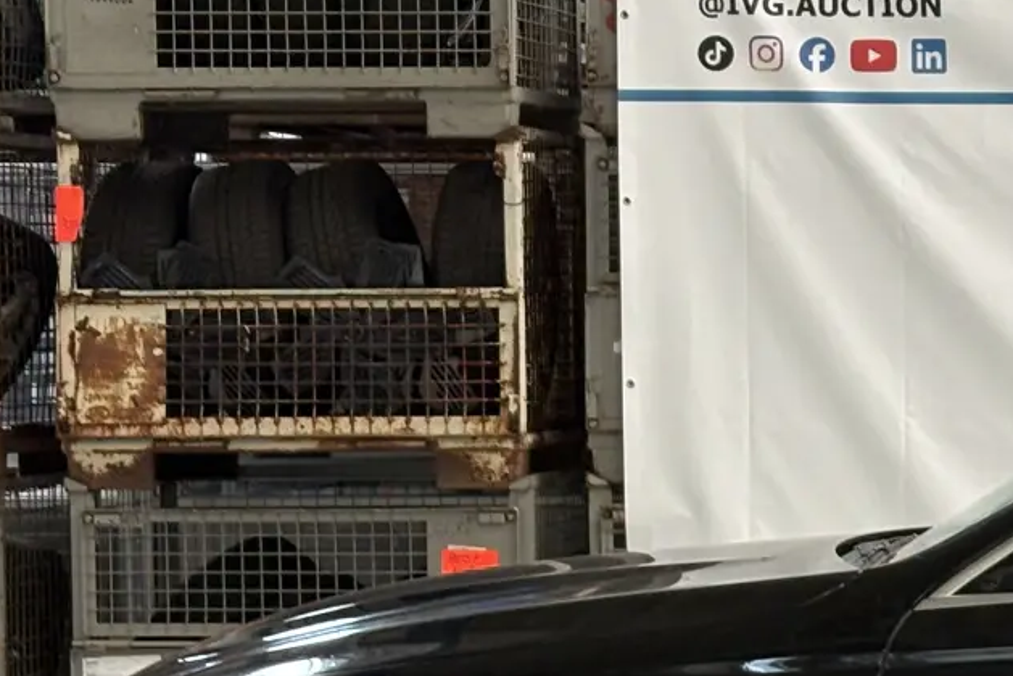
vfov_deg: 8.3
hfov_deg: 11.9
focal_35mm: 165
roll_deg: +1.0
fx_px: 4645
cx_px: 1493
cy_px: 486
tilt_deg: -2.3
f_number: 1.6
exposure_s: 1/60
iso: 50
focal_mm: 5.96
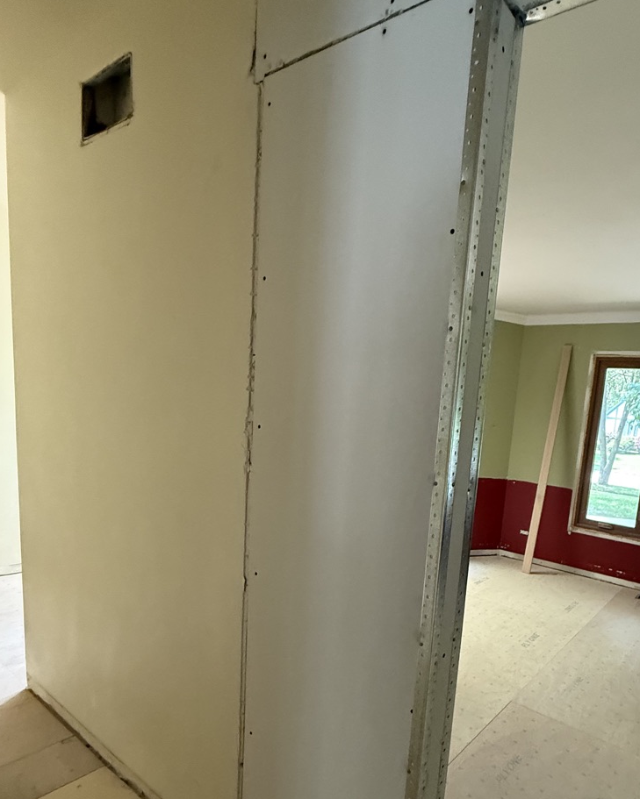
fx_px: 497
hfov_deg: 63.4
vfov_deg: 76.3
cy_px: 496
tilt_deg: -7.7
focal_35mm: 21
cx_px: 442
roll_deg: -5.4
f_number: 2.2
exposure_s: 1/60
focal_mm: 2.22
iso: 640
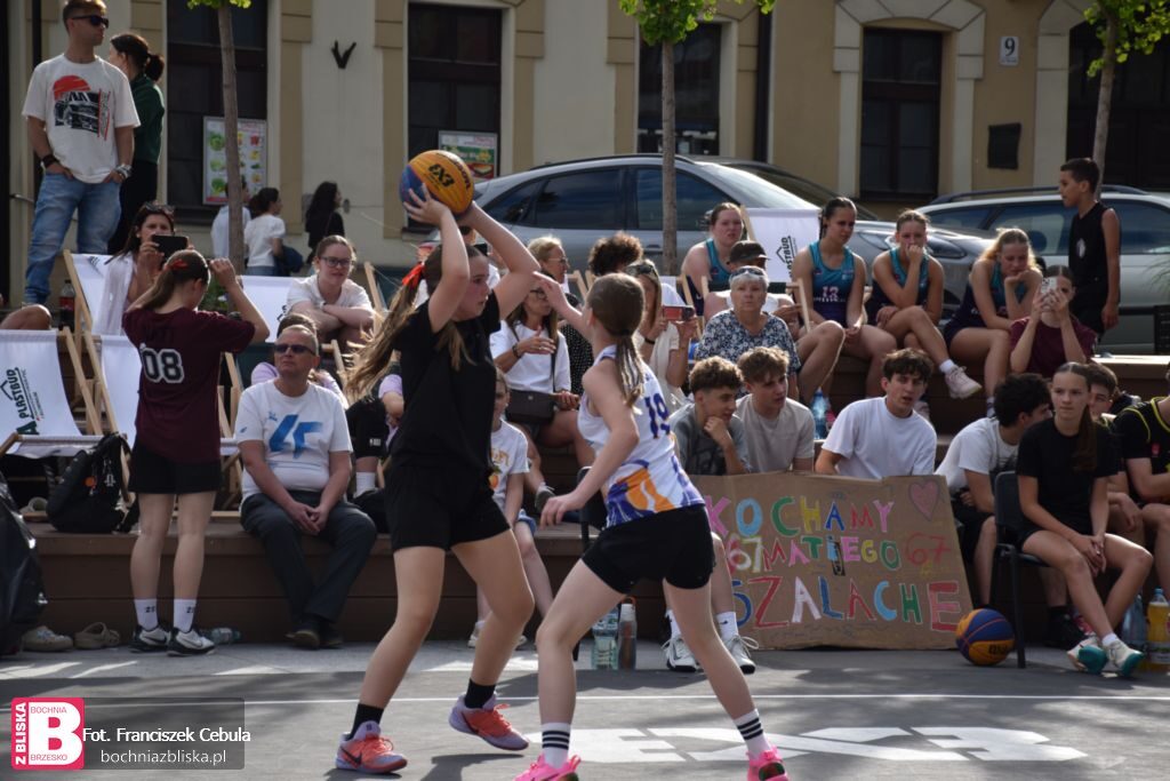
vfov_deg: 10.8
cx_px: 585
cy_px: 390
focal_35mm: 128
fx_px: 4144
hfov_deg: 16.1
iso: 200
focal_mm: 85
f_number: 6.3
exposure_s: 1/640
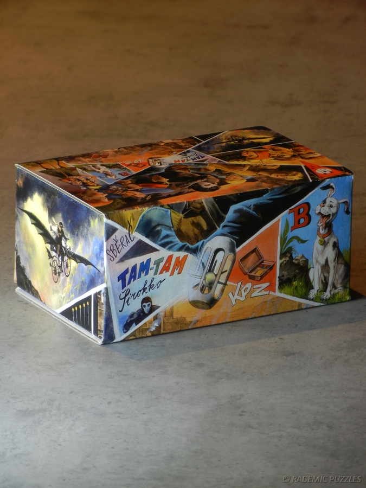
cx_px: 183
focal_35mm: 300
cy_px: 244
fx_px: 4229
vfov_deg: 6.6
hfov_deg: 5.0
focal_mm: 54
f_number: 5.6
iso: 190
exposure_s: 1/30
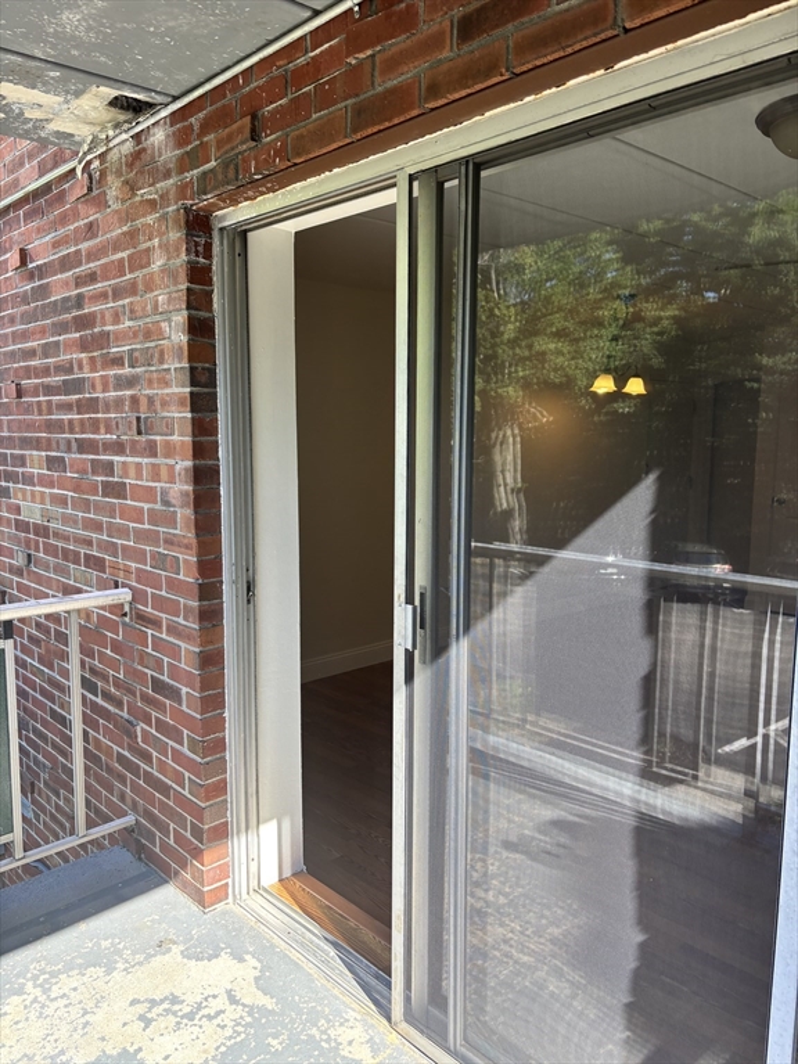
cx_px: 399
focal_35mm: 26
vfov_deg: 67.3
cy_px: 532
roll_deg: -0.1
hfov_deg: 53.1
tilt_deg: -7.3
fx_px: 799
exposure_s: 1/287
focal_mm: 5.96
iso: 50
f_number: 1.6
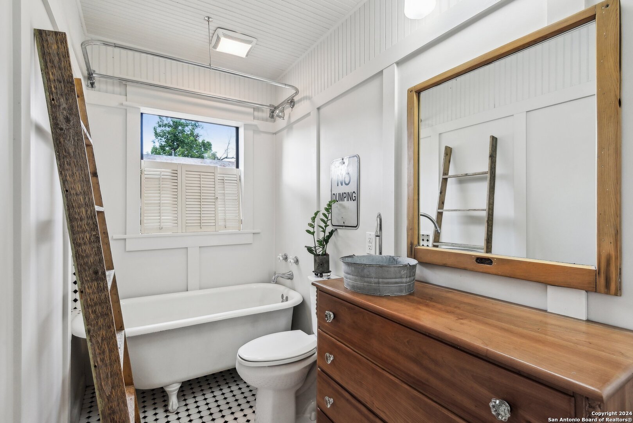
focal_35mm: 17
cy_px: 212
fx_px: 299
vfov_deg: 70.5
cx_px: 316
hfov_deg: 93.3
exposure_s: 1/20
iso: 1600
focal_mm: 17
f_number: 8
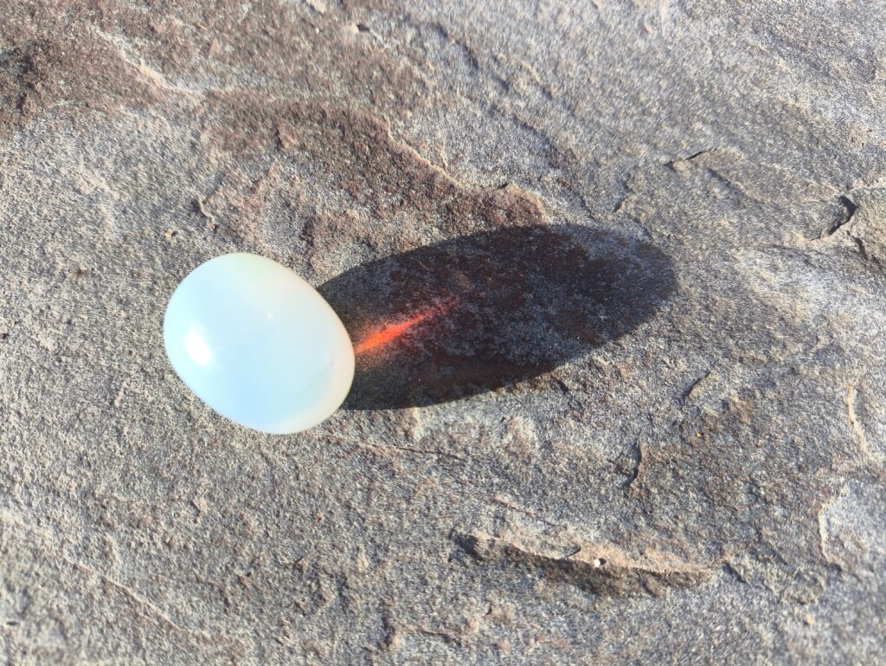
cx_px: 443
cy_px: 333
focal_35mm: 25
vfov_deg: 54.9
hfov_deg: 69.4
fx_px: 640
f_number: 1.7
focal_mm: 4.71
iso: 50
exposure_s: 1/182
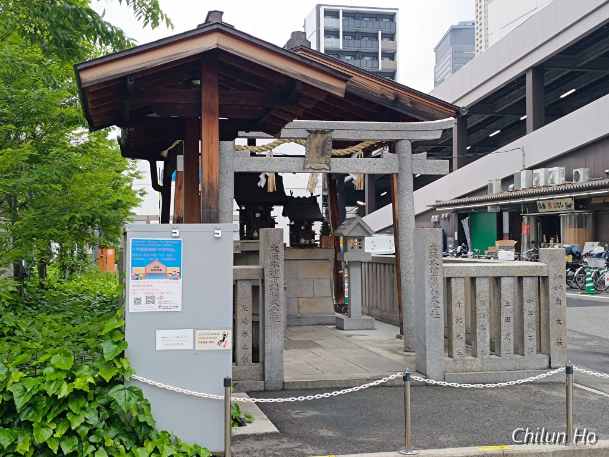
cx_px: 304
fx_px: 422
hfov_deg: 71.6
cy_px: 228
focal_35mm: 24
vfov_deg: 56.8
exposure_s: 1/100
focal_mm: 6.14
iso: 145
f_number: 1.65
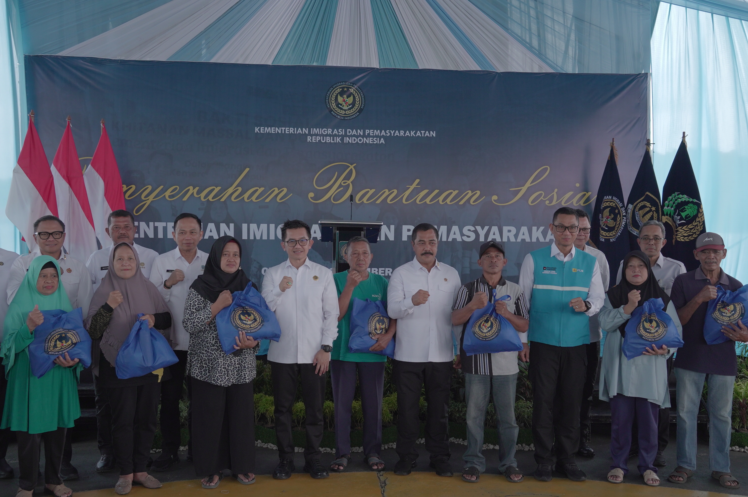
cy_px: 248
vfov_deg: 36.8
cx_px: 374
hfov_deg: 53.2
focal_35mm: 36
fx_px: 747
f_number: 6.3
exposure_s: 1/60
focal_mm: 36
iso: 5000
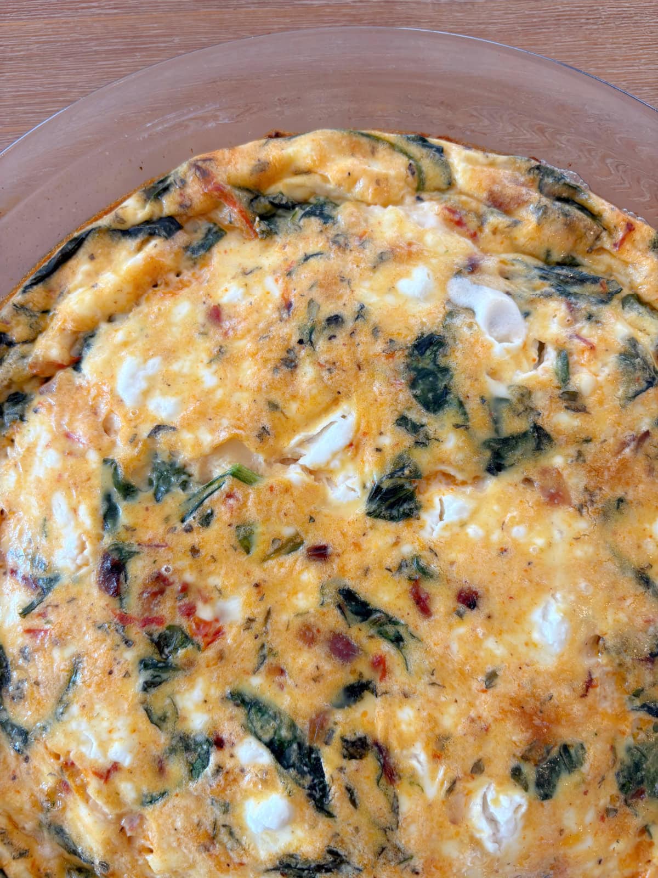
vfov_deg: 67.3
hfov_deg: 53.1
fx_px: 659
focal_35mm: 26
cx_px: 329
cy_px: 439
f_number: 1.6
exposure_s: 1/120
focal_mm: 6
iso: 40
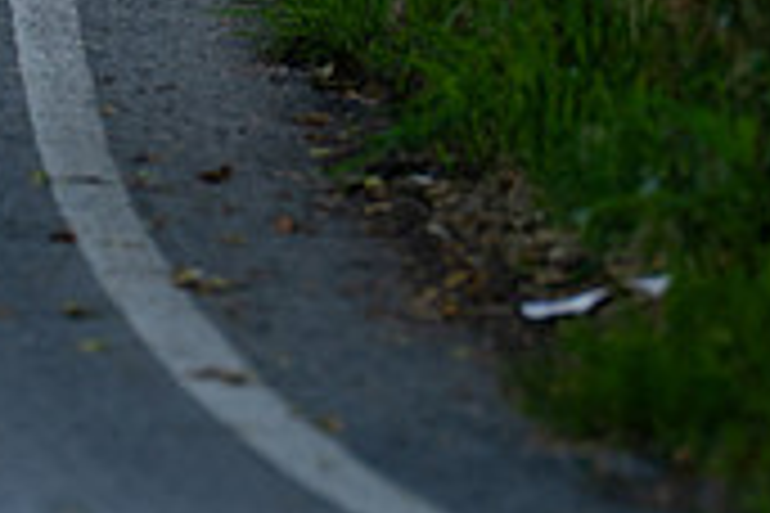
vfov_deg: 0.9
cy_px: -118
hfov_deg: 1.4
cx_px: -883
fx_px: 31974
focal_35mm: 1495
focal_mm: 200
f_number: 4
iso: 320
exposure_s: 1/1000
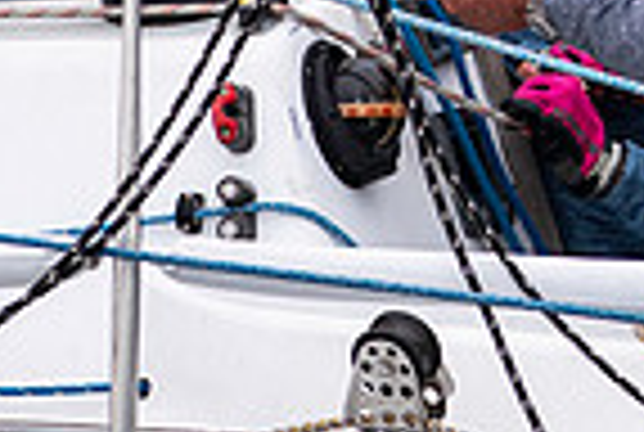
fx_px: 32608
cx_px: 757
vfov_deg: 0.8
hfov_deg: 1.1
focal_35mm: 1819
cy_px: -349
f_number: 5
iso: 200
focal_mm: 300
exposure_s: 1/1000
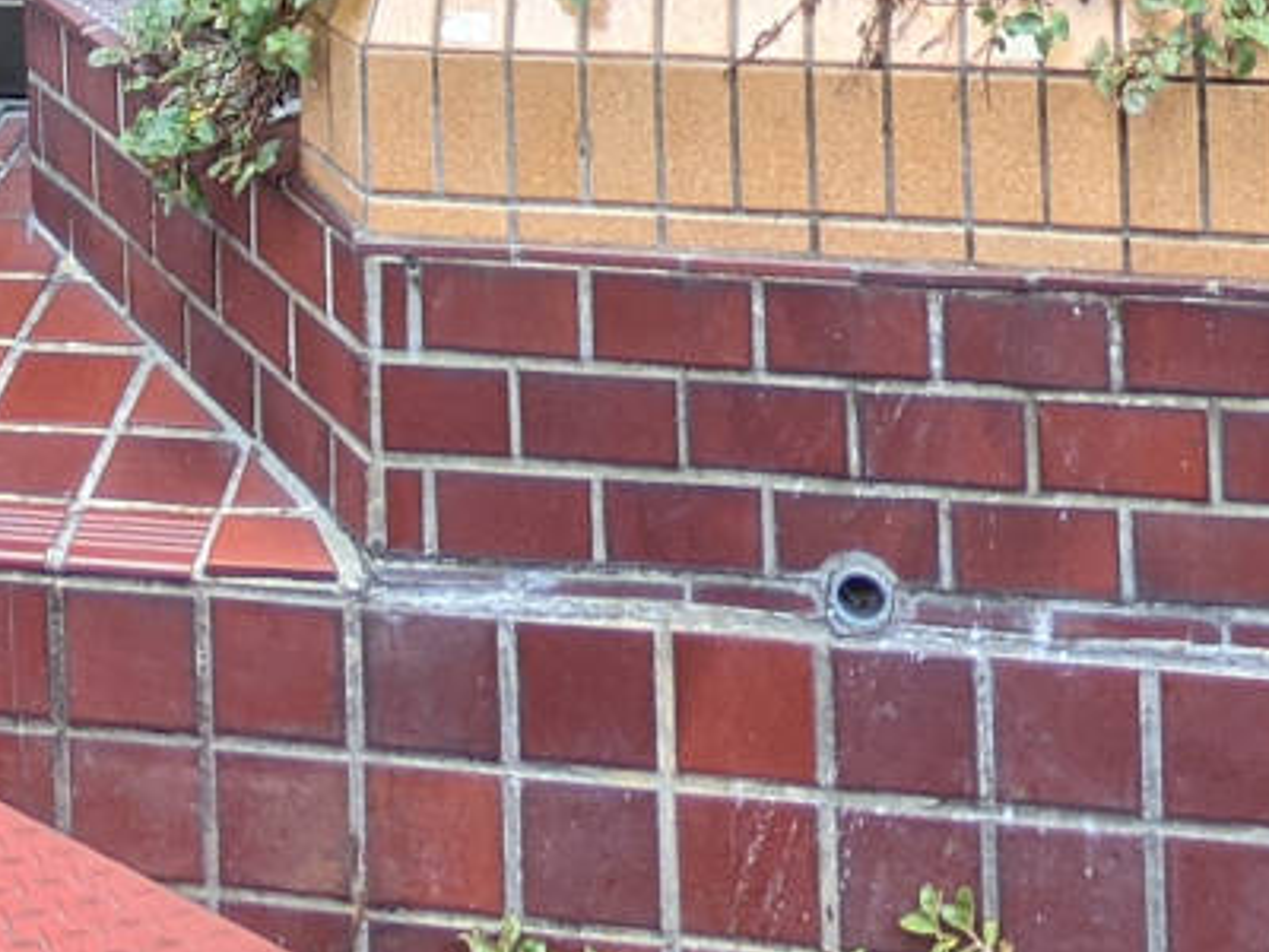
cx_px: 393
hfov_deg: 24.3
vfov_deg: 14.4
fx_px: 2933
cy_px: -1107
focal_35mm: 80
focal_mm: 2.22
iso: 52
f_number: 2.2
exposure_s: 1/100
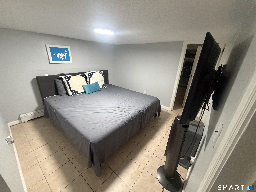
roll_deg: -1.2
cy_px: 96
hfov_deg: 102.1
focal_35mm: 14
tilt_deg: -21.1
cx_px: 128
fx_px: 104
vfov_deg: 85.7
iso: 800
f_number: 2.2
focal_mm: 2.22
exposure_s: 1/60
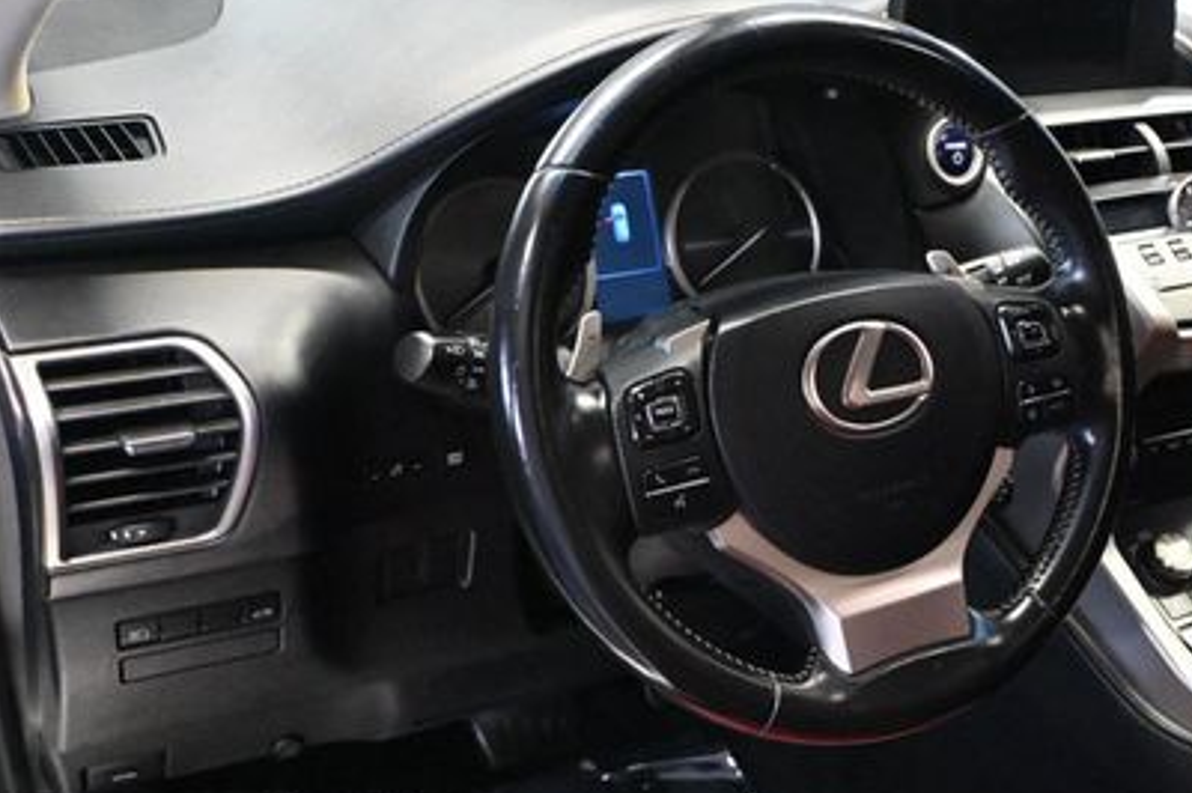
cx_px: 900
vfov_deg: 27.9
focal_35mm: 48
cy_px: 519
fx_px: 1588
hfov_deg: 40.0
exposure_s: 1/60
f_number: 3.8
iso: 10000
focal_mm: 20
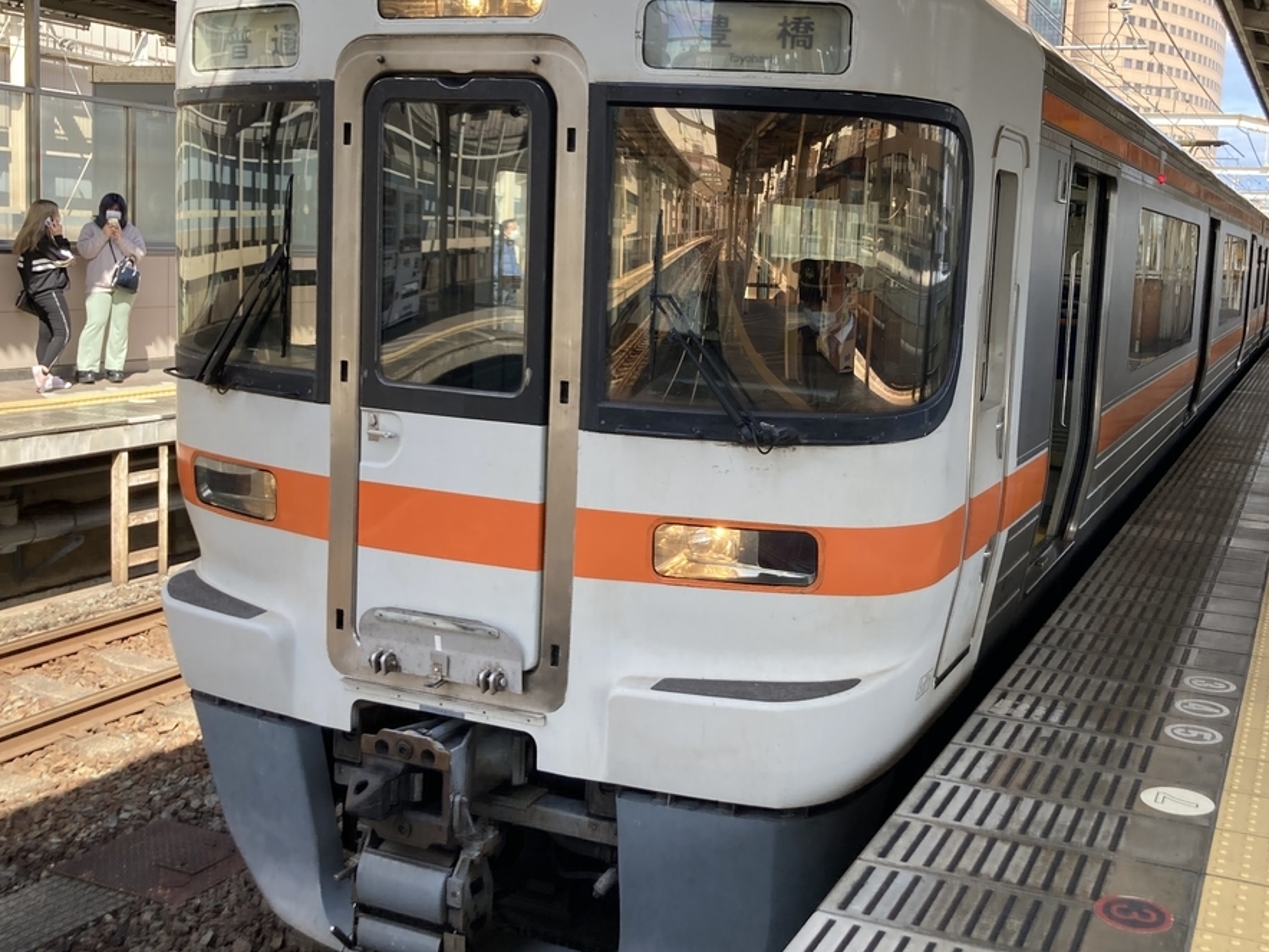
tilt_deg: -4.0
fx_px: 1393
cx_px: 794
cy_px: 395
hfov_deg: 48.5
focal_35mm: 38
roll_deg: -3.9
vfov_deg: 37.6
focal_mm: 3.99
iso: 20
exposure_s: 1/338
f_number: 1.8
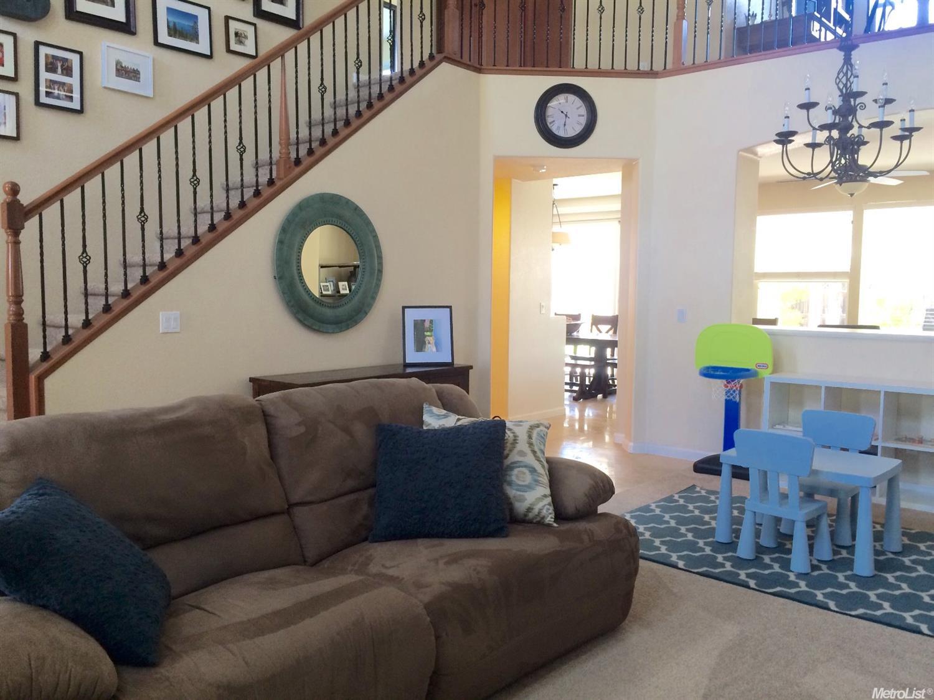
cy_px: 350
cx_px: 467
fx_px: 782
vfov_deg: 48.2
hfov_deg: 61.7
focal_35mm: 29
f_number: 2.2
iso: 64
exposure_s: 1/30
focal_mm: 4.15
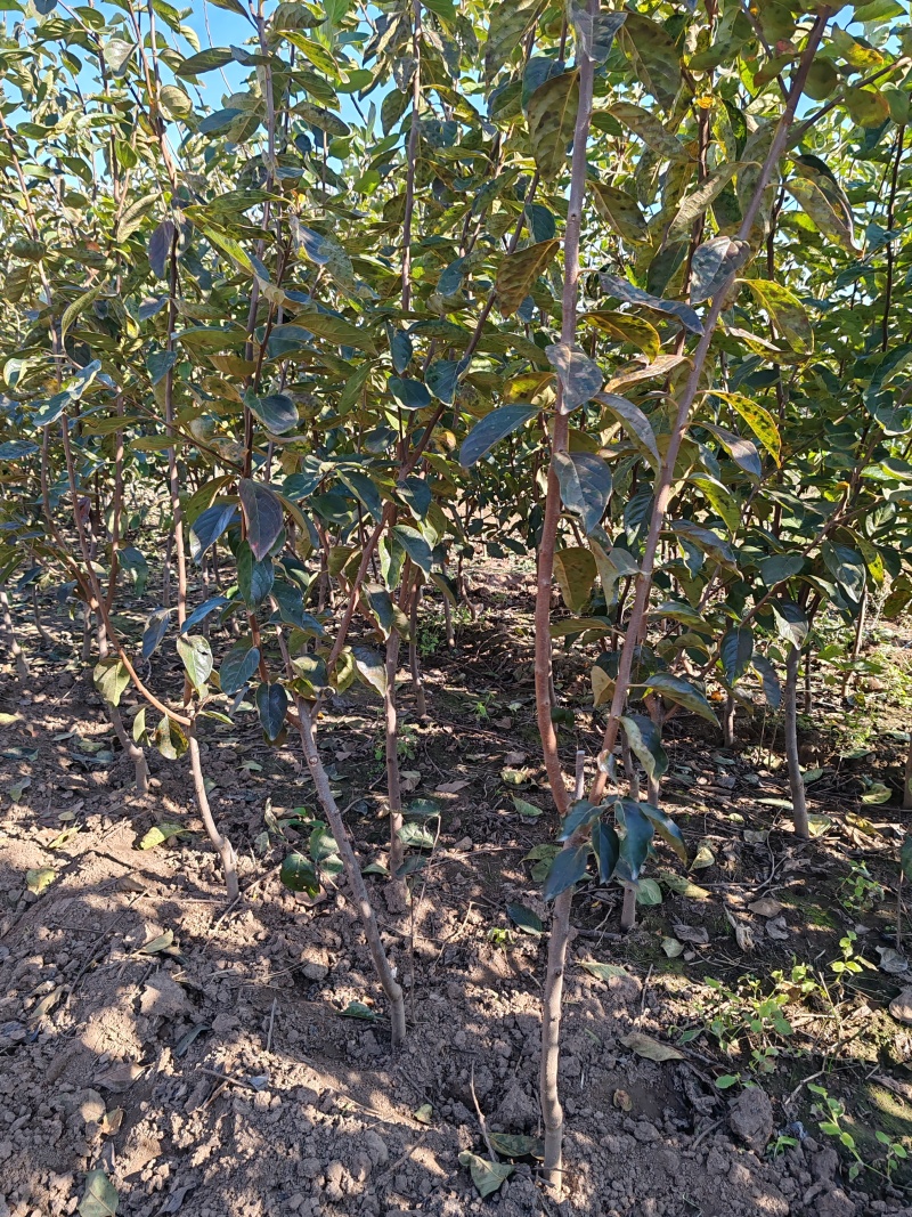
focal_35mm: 27
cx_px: 456
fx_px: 949
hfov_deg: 51.3
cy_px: 608
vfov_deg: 65.3
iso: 50
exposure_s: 1/190
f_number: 1.9
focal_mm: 6.12
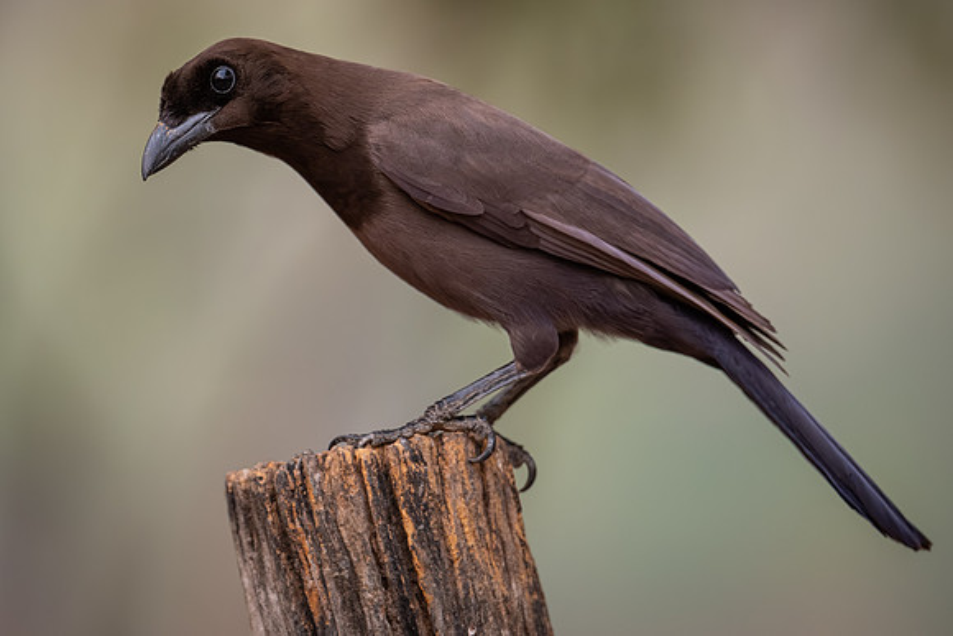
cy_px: 279
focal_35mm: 632
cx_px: 339
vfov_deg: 2.2
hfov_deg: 3.3
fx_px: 16724
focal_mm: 400
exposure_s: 1/1000
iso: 1100
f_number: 4.5
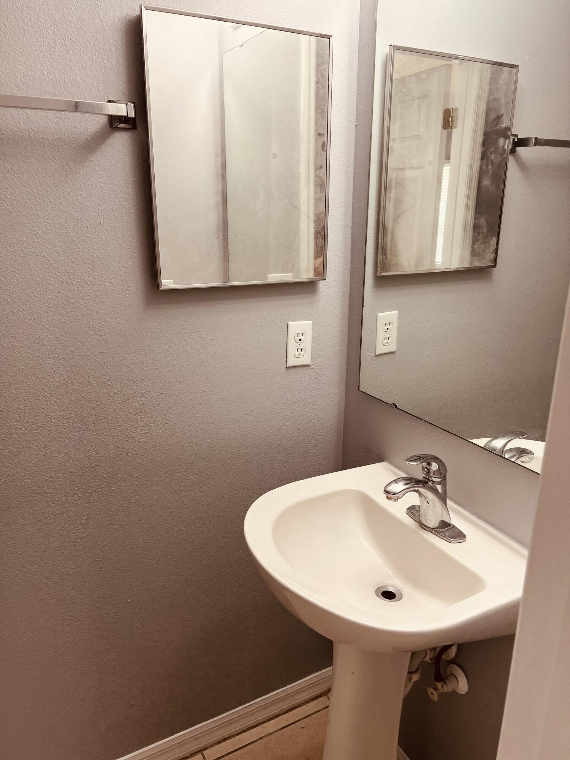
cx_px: 285
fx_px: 571
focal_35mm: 26
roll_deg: -0.9
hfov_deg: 53.1
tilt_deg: -17.2
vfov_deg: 67.3
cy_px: 380
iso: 64
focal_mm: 5.7
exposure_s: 1/120
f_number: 1.5
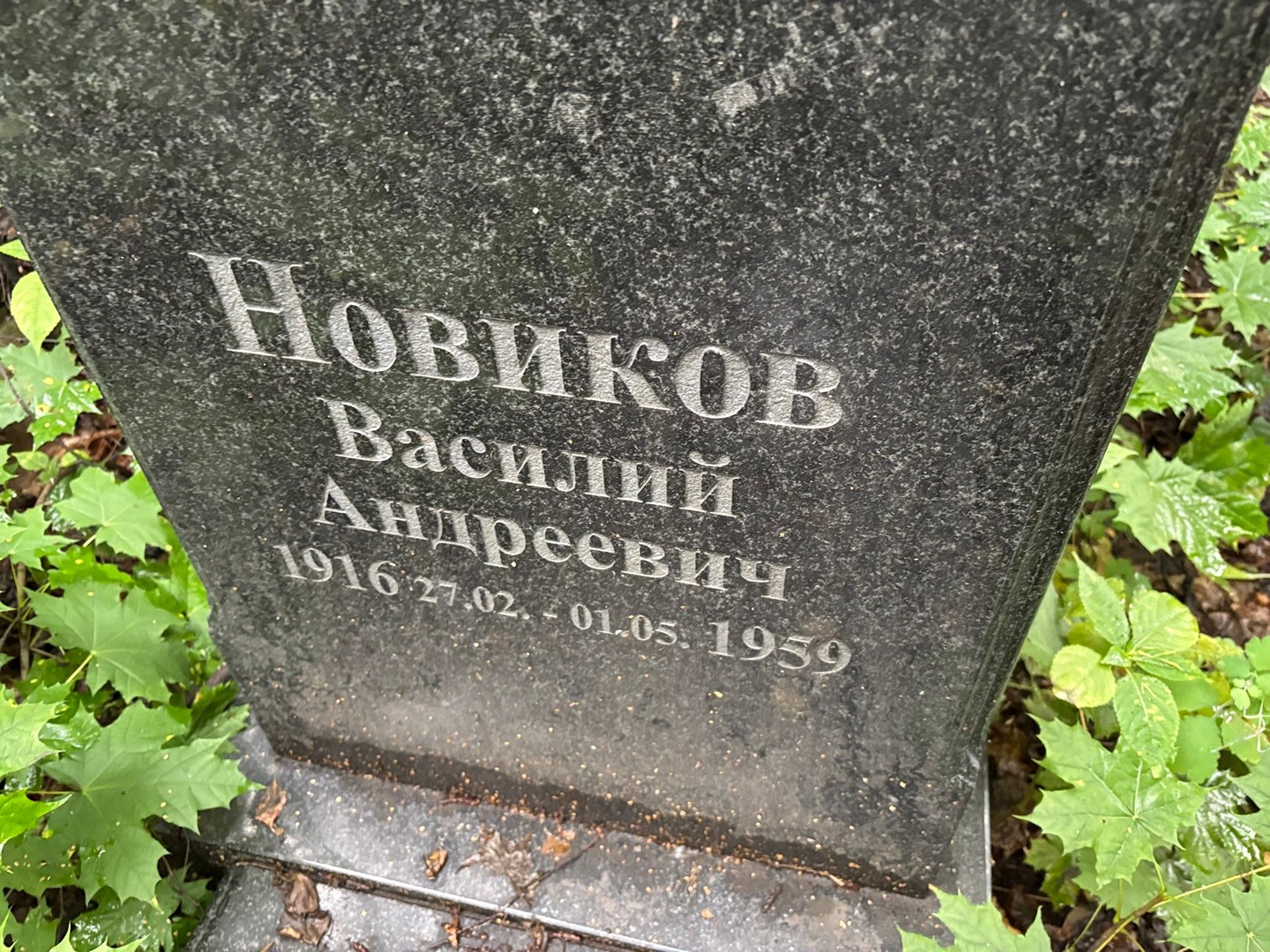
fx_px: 954
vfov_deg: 53.1
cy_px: 476
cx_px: 635
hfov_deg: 67.3
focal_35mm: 26
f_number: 1.6
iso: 500
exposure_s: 1/42
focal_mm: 5.96
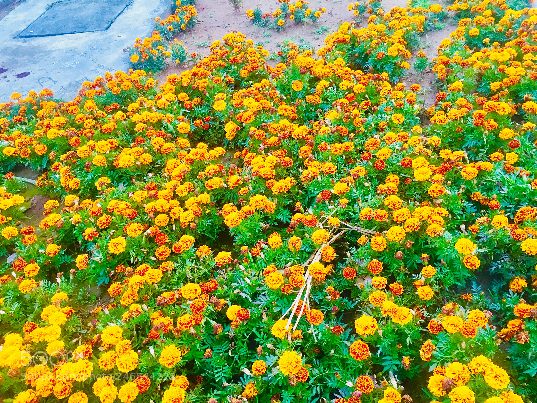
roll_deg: +7.0
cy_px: 202
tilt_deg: -38.9
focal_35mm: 29
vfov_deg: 48.2
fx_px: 450
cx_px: 268
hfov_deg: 61.7
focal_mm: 4.15
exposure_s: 1/33
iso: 50
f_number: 2.2
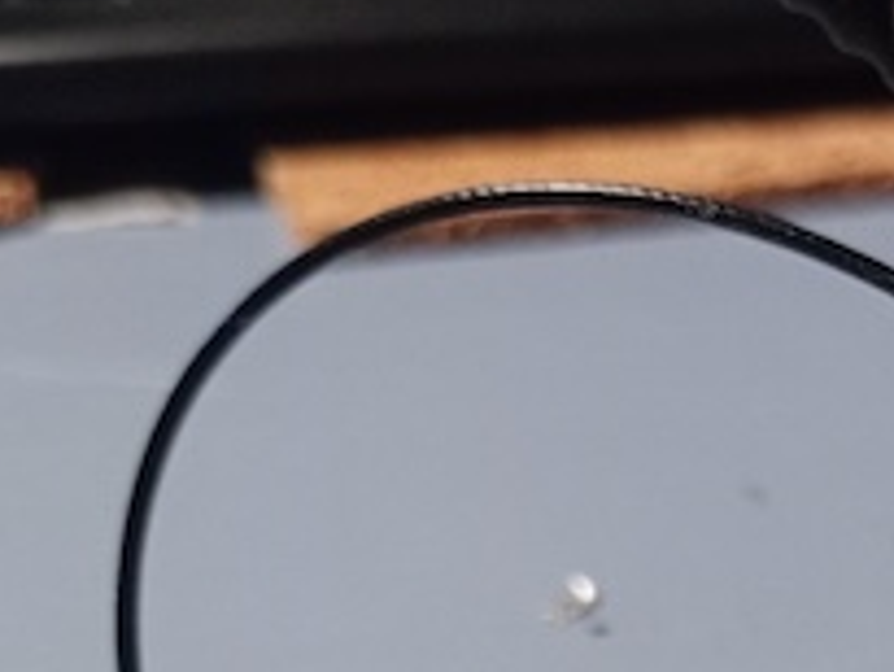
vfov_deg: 16.7
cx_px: 1090
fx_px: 2119
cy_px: 934
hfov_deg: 21.9
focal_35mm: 82
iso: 928
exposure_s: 1/33.3
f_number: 1.8
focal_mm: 4.27
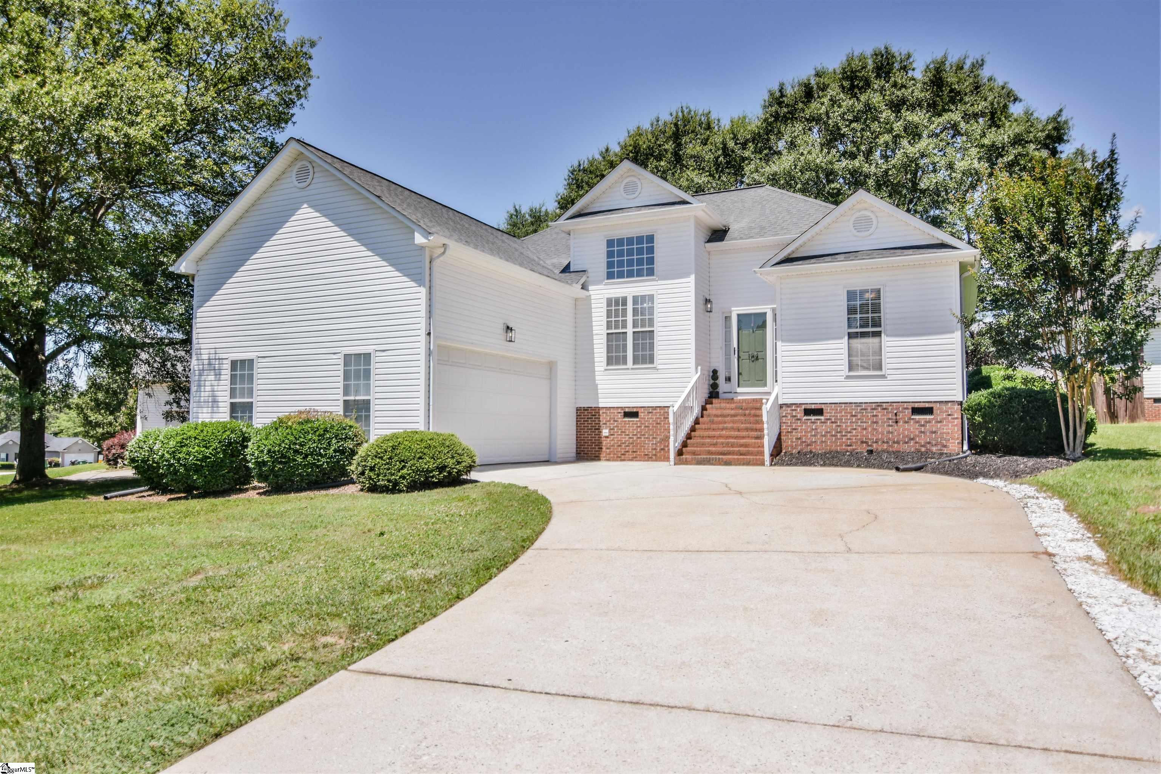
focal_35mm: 24
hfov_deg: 73.7
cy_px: 387
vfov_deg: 53.1
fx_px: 774
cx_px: 580
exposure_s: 1/2000
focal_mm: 16
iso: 160
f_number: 2.8
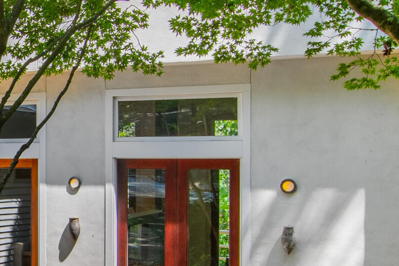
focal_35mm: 74
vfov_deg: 18.4
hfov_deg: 24.3
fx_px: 819
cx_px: -105
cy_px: 175
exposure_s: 1/80
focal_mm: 13
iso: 160
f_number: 8
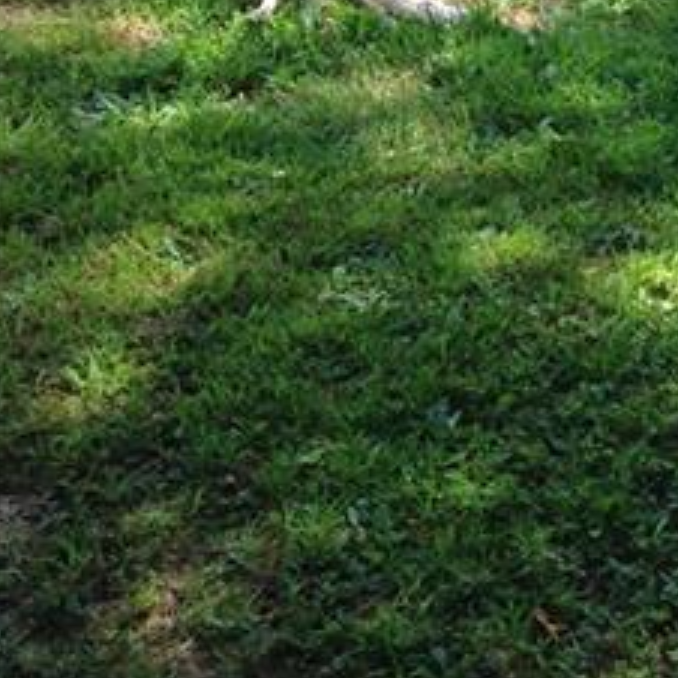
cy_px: -114
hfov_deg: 16.7
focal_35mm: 99
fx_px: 2194
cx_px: 849
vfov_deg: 16.9
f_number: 2.4
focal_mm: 4.12
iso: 50
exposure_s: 1/507
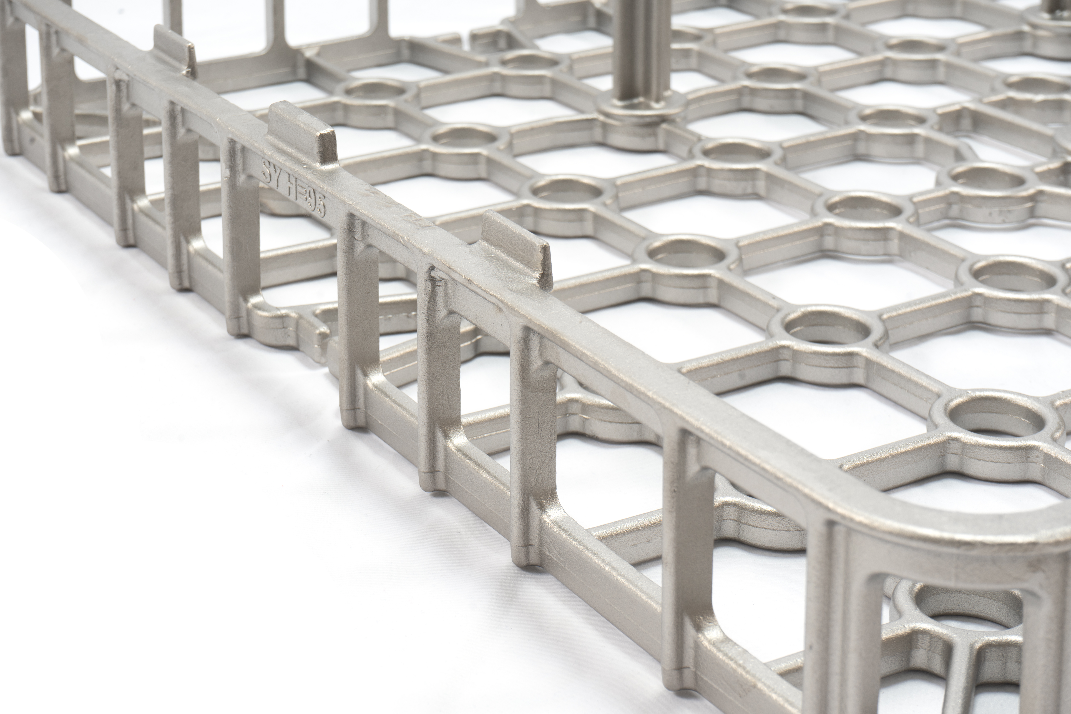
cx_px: 536
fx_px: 2082
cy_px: 357
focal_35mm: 70
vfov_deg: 19.5
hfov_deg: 28.8
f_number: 13
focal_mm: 70
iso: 100
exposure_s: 1/125
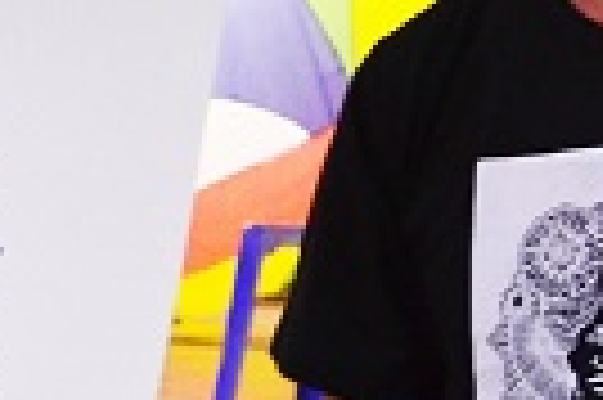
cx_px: -567
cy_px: 182
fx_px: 3296
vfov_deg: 7.0
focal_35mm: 197
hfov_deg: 9.8
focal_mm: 22
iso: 1250
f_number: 5
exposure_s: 1/30
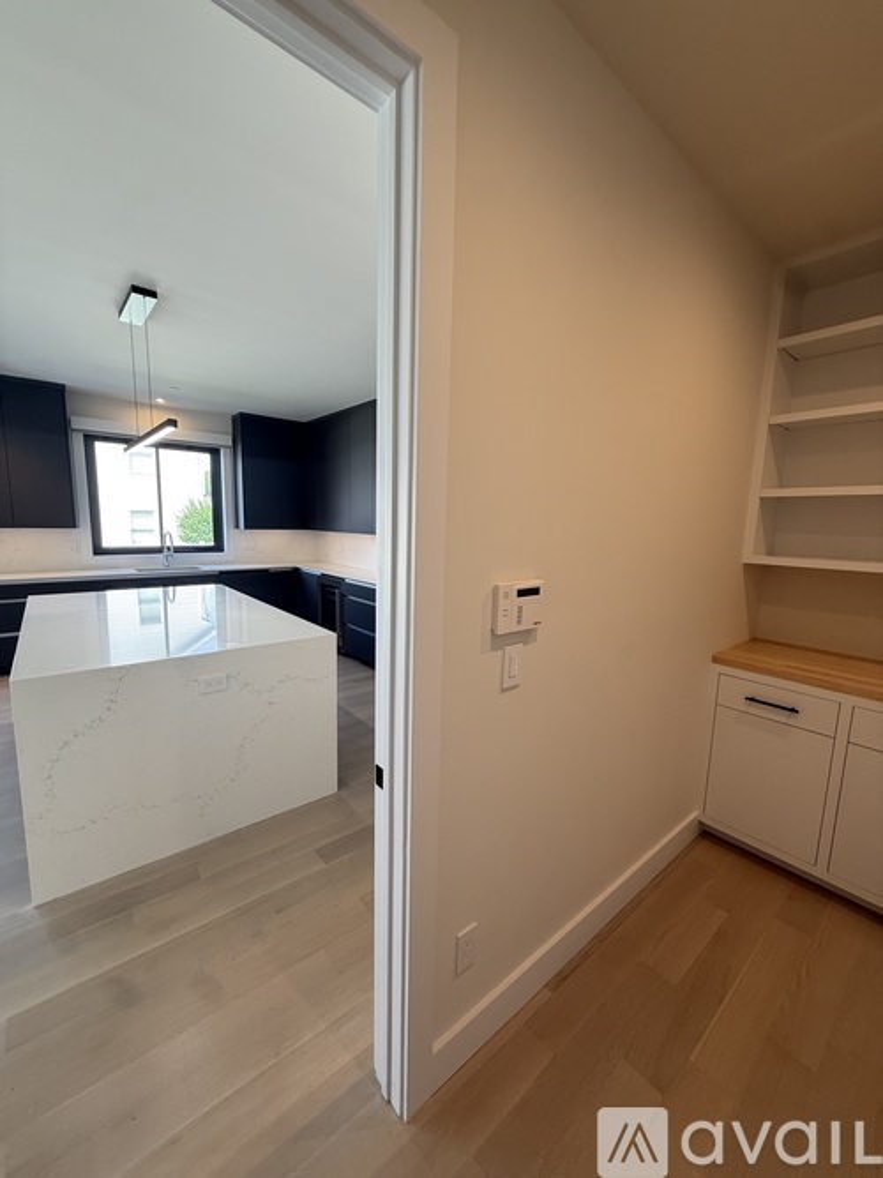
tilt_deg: -8.0
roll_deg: -2.4
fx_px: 476
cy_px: 589
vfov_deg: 102.1
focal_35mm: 14
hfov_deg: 85.7
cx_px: 442
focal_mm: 2.22
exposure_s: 1/120
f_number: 2.2
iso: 125
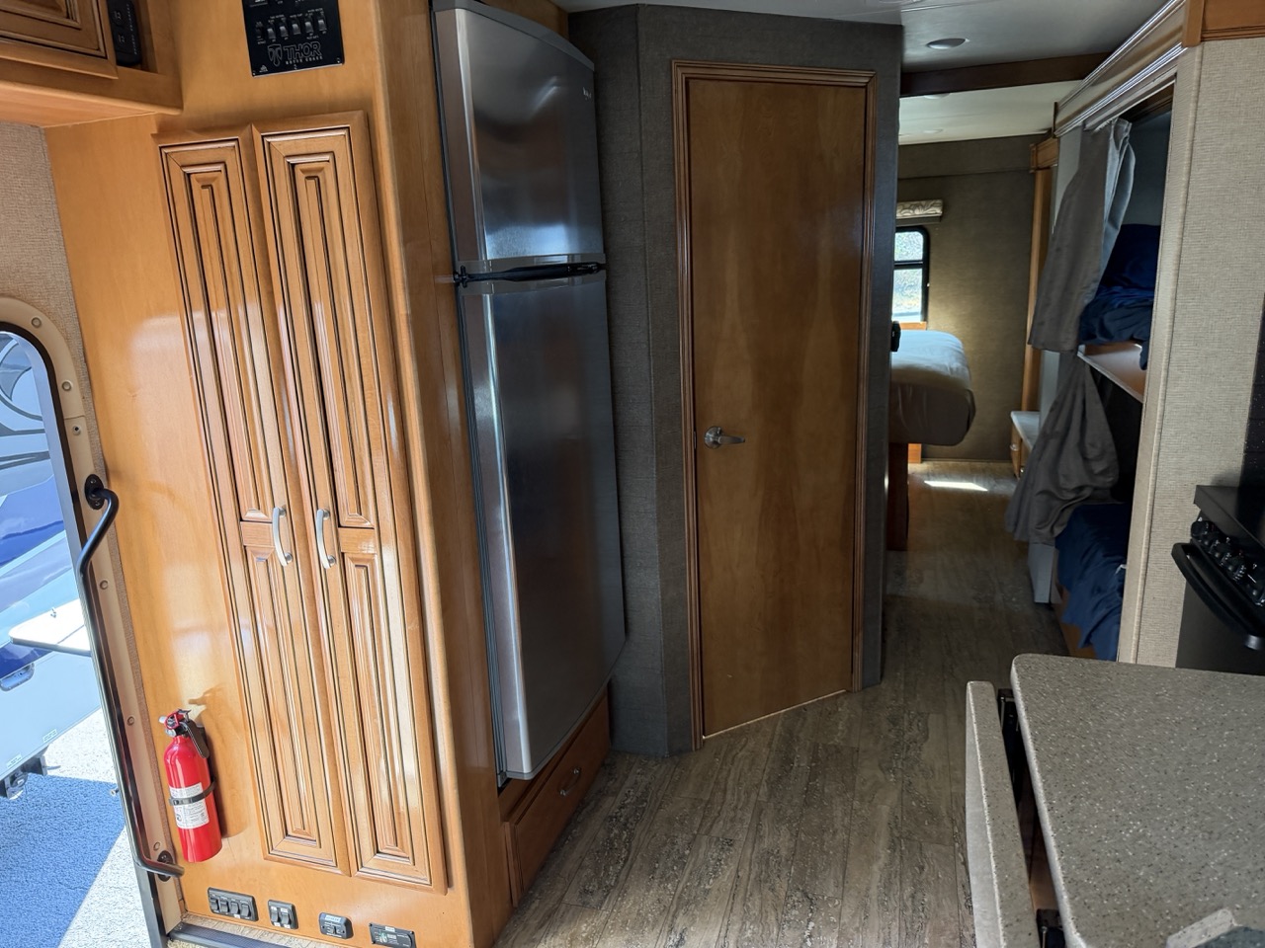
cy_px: 474
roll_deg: +4.0
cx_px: 632
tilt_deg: -15.3
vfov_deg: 56.8
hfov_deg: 71.6
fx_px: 877
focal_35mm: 24
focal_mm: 6.76
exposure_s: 1/91
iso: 200
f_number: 1.78
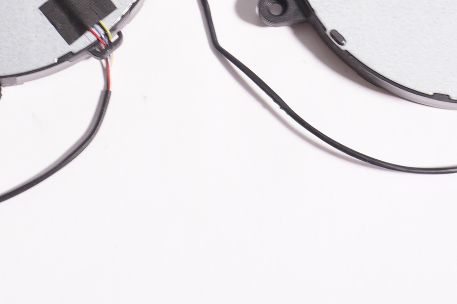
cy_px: -85
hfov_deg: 20.3
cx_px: 182
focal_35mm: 100
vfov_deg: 13.2
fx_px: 1274
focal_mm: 23
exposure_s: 1/13
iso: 160
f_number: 5.6
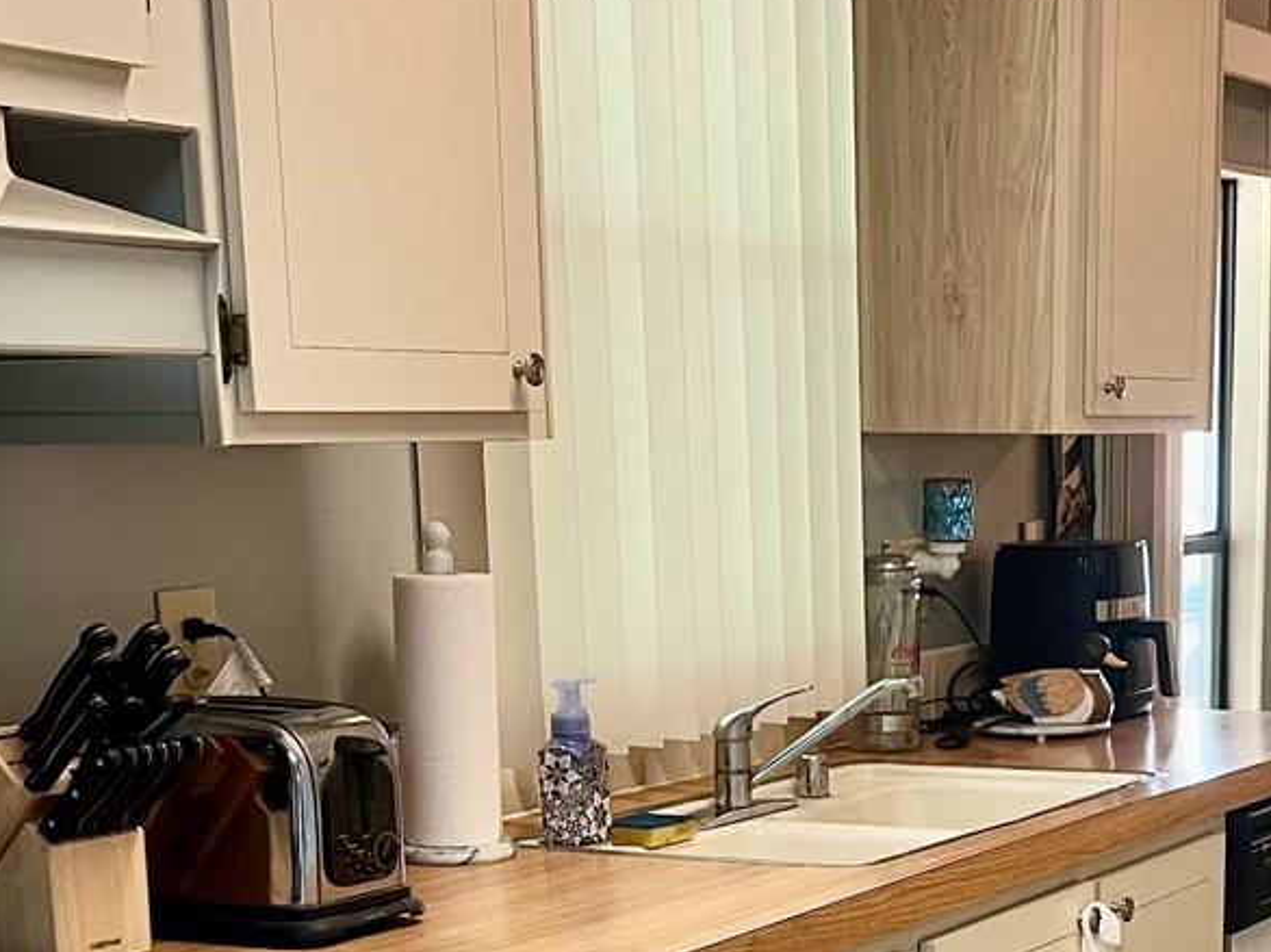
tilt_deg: -13.7
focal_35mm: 71
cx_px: 891
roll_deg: +0.9
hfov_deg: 27.2
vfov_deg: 19.8
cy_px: 1043
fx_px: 2606
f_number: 1.6
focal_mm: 5.1
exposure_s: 1/60
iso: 100
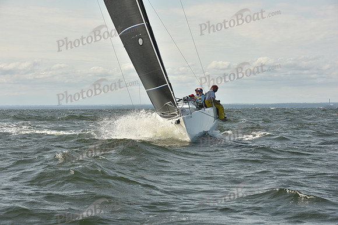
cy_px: 112
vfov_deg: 11.4
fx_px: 1127
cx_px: 169
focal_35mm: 120
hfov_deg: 17.1
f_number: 9
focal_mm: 120
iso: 250
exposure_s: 1/800
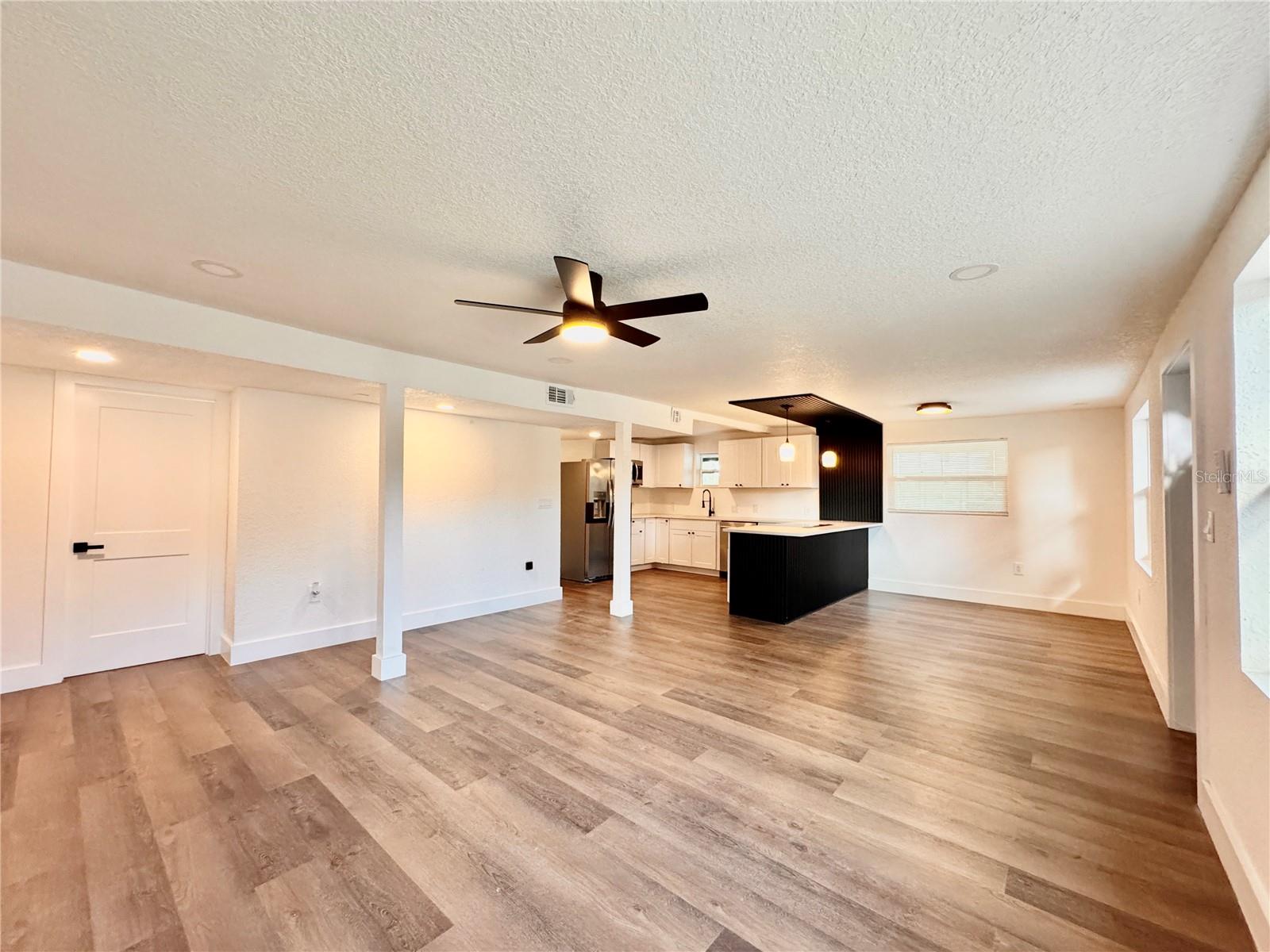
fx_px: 514
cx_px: 635
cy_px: 476
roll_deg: -0.7
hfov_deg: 102.1
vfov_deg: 85.7
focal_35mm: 14
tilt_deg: +2.2
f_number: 2.2
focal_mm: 2.22
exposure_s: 1/120
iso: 320
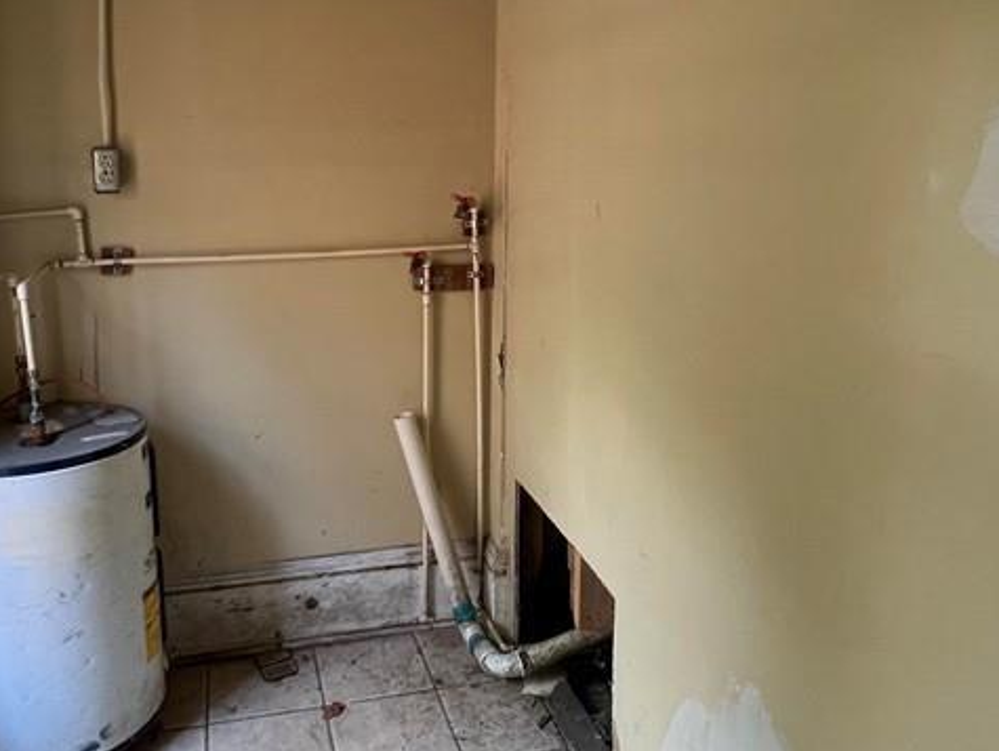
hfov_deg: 63.2
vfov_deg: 49.6
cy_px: 318
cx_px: 433
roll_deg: +0.8
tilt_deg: -11.1
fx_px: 809
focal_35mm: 28
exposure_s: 1/99
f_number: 1.8
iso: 250
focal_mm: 1.57
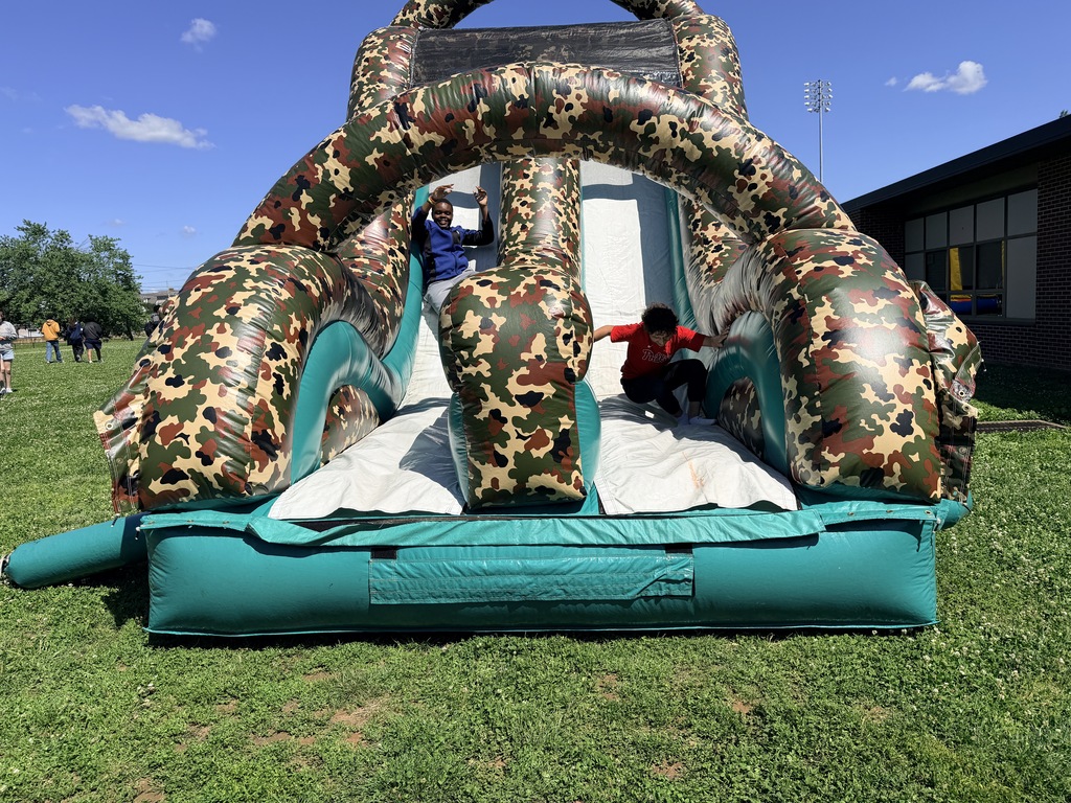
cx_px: 536
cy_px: 402
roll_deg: +3.8
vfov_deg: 56.8
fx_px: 743
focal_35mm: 24
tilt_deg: -6.8
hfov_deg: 71.6
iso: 80
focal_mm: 6.76
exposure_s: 1/6711
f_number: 1.78
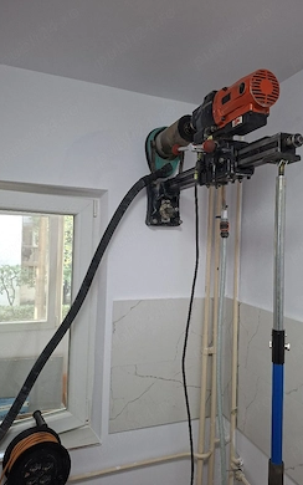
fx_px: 330
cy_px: 246
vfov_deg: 72.5
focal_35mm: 25
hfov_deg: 49.3
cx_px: 160
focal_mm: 5.54
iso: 160
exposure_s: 1/50
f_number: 1.8
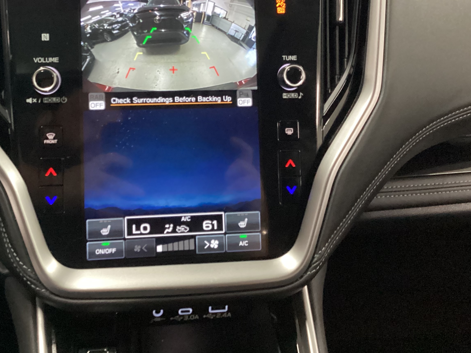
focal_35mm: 44
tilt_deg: -30.0
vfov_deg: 32.5
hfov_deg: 42.8
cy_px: 106
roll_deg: -3.7
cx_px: 194
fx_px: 599
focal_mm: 3.3
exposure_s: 1/30
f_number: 2.4
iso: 800
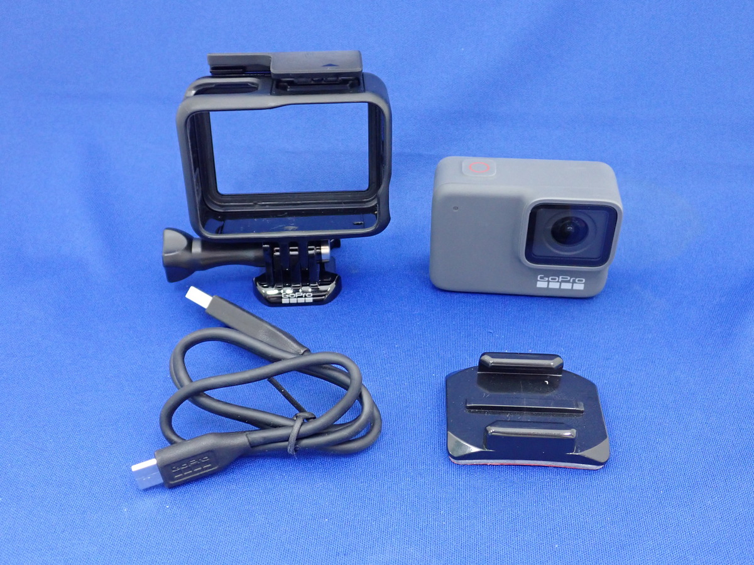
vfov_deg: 37.7
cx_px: 377
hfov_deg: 49.0
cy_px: 282
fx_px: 828
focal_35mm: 38
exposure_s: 1/40
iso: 500
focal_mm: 6.83
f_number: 2.7
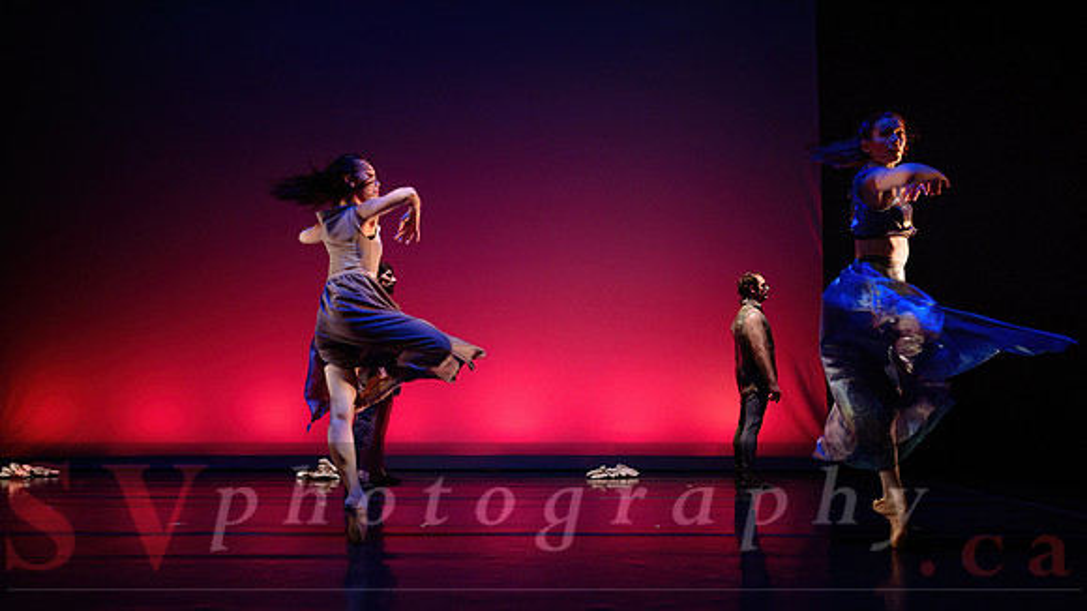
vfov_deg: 41.1
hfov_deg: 67.5
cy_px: 358
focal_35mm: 28
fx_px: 811
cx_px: 591
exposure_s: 1/400
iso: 1000
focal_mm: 24
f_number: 1.4
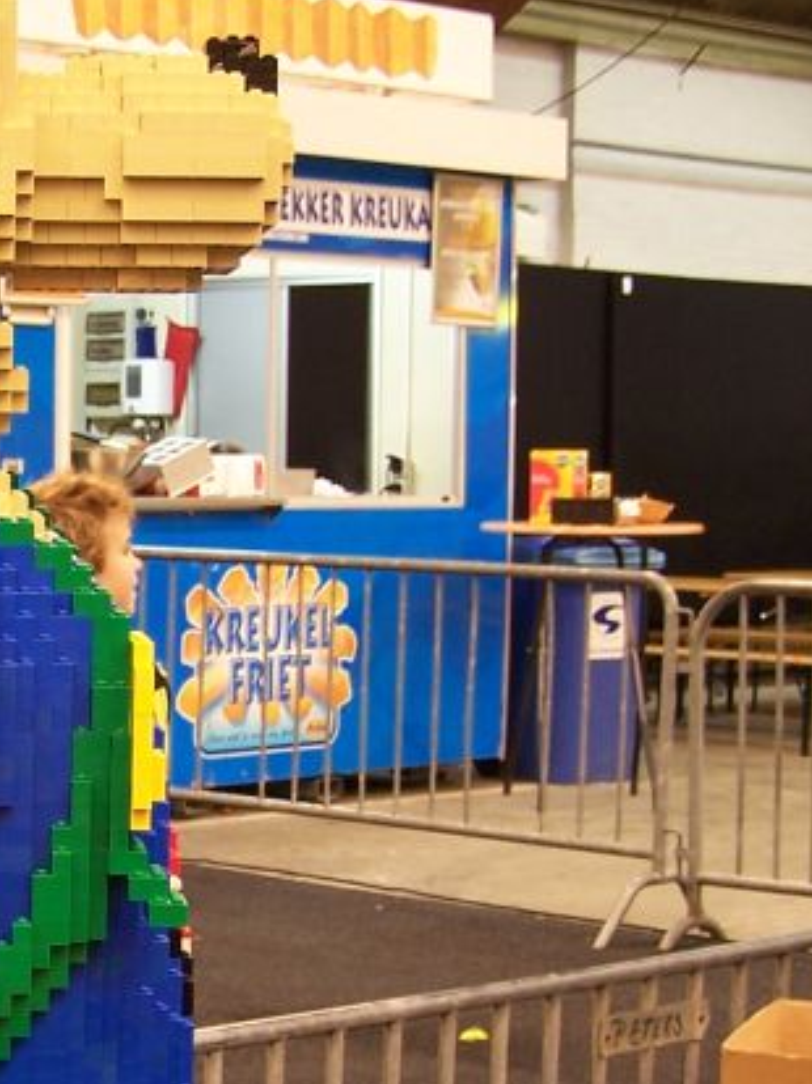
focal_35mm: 94
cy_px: 767
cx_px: -128
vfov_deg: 20.8
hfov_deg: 15.2
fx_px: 2943
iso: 80
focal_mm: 6.3
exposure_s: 1/2
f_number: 2.8
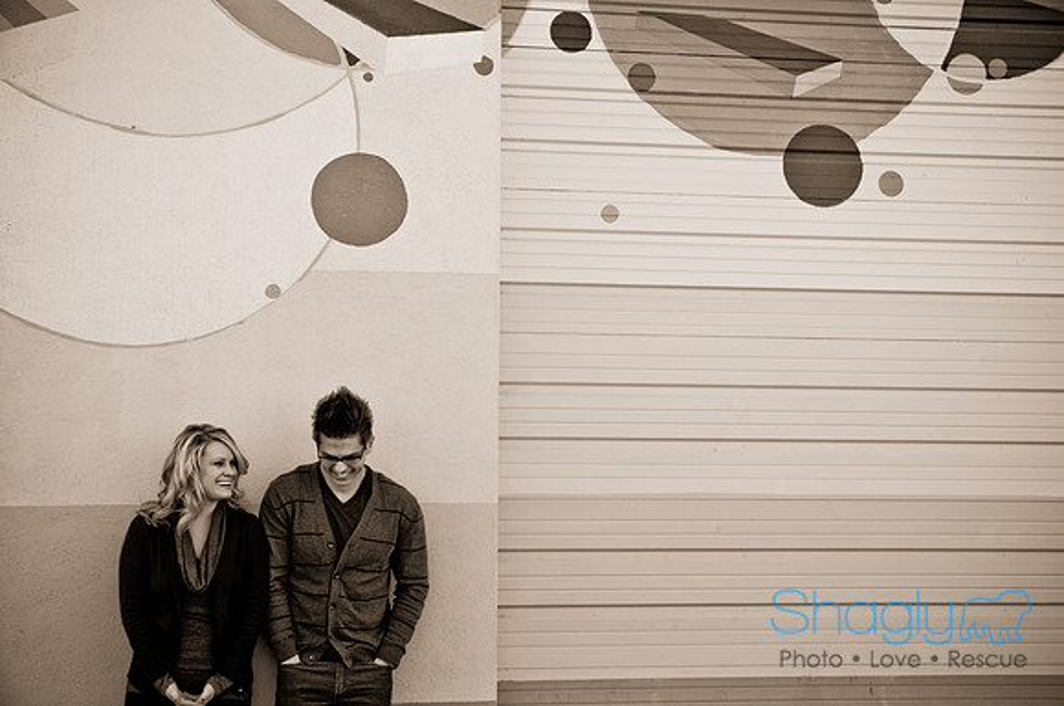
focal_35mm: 48
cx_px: 532
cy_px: 353
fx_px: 1417
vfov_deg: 28.0
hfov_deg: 41.2
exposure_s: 1/250
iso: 200
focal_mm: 32
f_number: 4.5
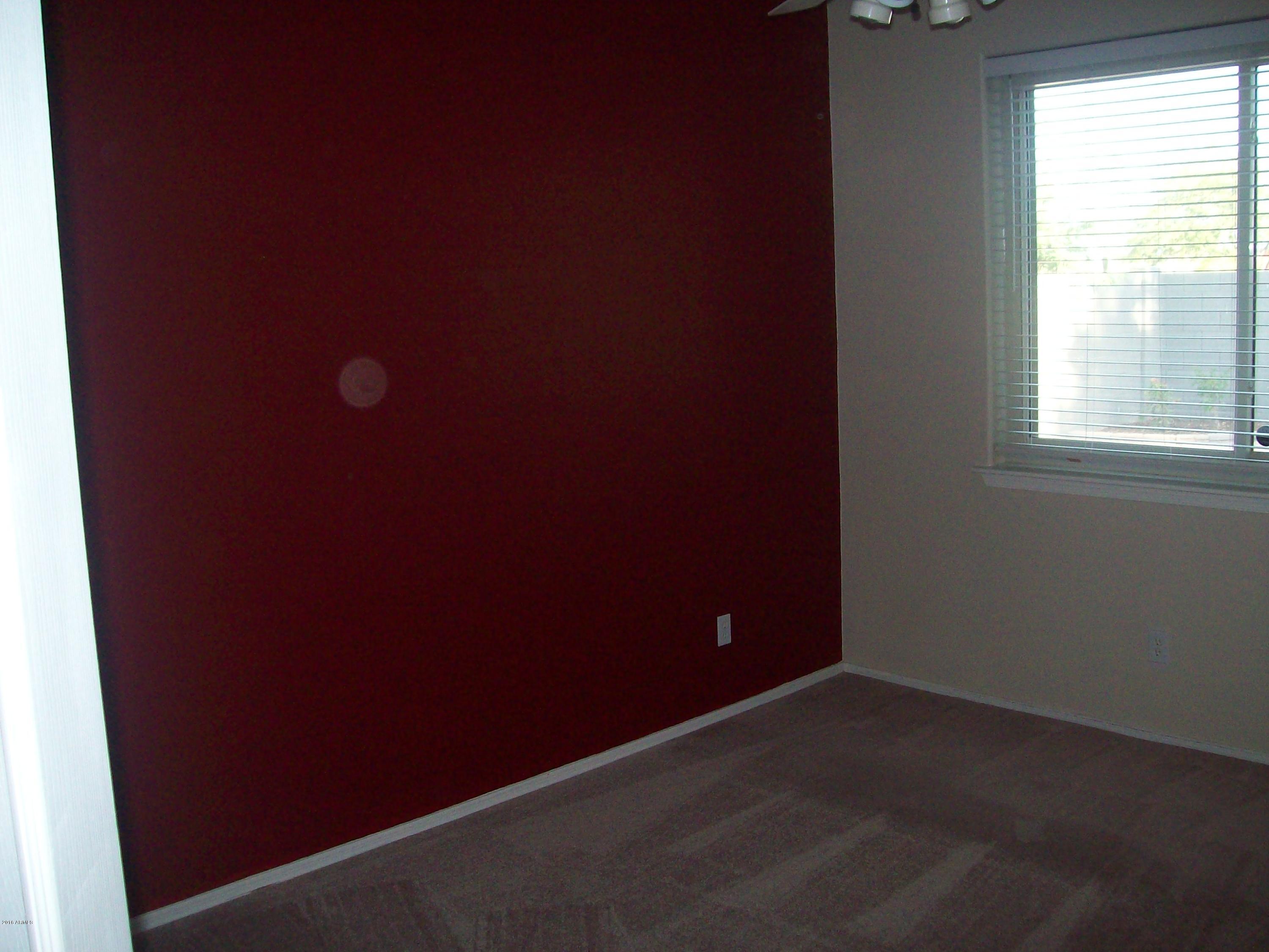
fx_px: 1320
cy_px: 476
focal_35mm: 36
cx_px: 634
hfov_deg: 51.4
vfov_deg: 39.7
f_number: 2.7
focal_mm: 6
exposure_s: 1/64
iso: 200
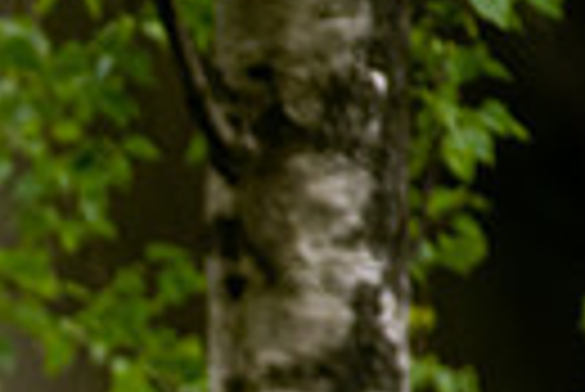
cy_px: 732
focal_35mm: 2001
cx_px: -716
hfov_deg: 1.0
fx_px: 32552
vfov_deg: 0.7
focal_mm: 300
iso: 800
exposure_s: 1/1600
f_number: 4
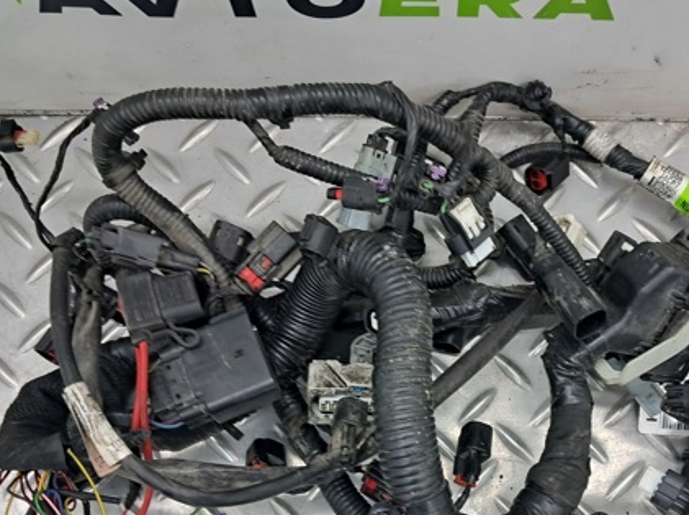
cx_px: 439
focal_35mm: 41
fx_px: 815
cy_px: 382
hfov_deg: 45.3
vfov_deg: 34.4
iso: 125
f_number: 1.8
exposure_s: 1/50
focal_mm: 4
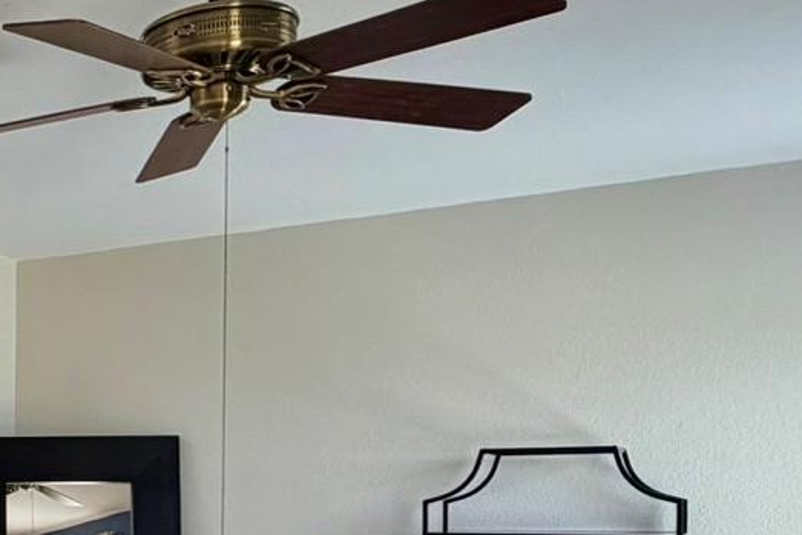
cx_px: -159
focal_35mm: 57
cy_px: 538
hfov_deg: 30.0
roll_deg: +0.1
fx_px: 1270
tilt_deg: -0.8
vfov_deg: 22.8
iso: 160
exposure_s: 1/120
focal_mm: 2.22
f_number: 2.2
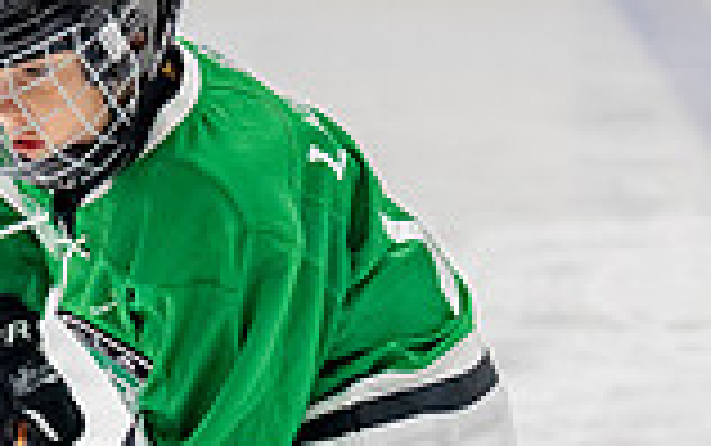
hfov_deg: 6.2
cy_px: 619
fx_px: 6535
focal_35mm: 337
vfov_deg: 3.9
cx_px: 526
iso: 1000
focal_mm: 70
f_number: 2.8
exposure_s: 1/1600
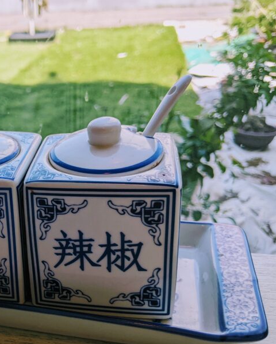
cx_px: 5
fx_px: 459
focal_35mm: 45
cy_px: 198
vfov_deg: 41.1
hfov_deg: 31.2
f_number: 1.8
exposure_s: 1/903
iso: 48
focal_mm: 4.44
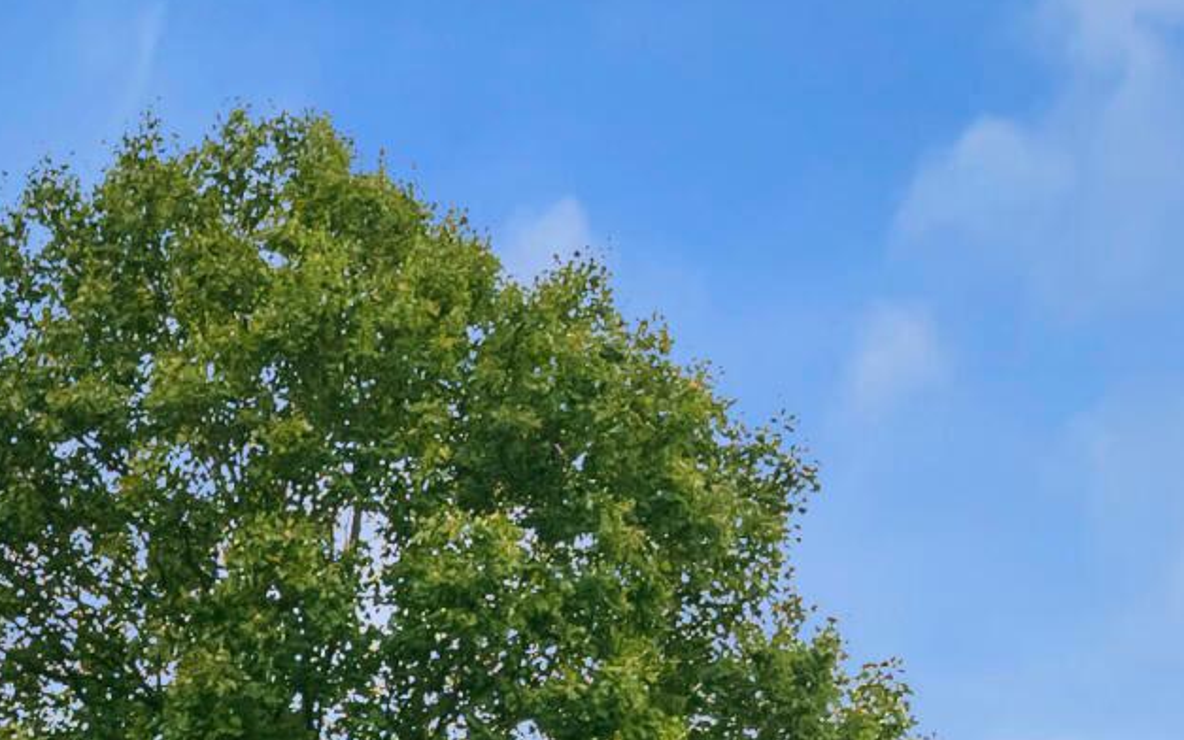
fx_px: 5034
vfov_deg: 8.1
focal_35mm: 156
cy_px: 1426
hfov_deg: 12.9
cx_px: -474
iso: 640
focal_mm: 32
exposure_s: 1/320
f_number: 8
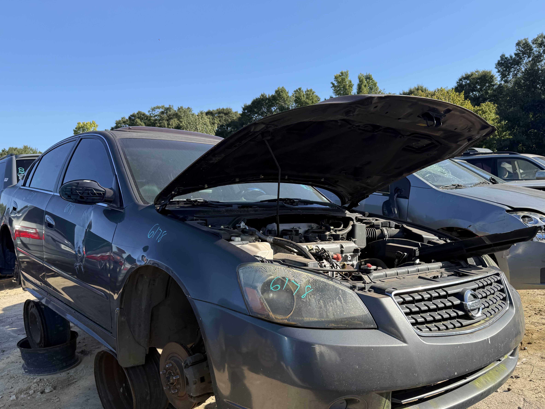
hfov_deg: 61.7
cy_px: 243
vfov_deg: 48.0
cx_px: 270
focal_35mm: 29
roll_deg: +0.3
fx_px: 457
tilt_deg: -6.1
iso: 80
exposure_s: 1/2110
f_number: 1.78
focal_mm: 6.76
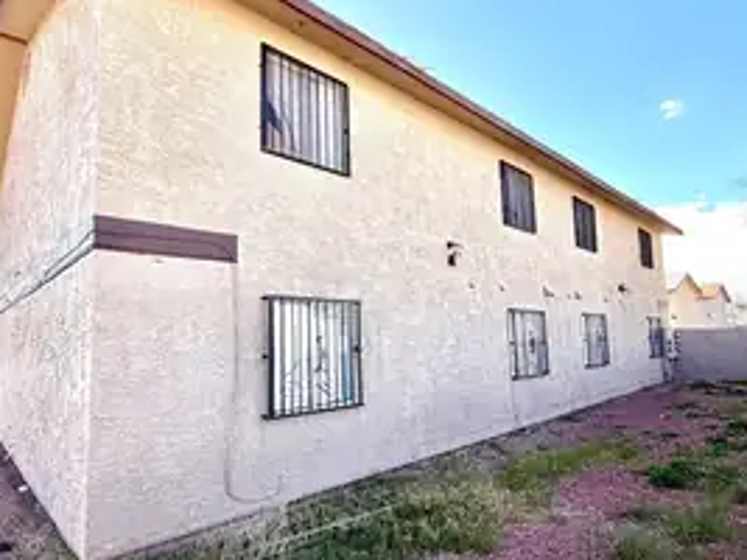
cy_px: 297
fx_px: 453
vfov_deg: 63.4
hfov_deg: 79.0
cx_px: 358
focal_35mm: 21
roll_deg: +1.4
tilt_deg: +5.5
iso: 40
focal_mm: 2.22
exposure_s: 1/770
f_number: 2.2
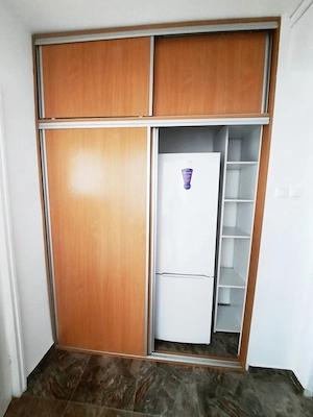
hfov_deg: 89.9
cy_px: 208
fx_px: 157
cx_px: 156
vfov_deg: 106.2
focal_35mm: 13
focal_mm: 1.74
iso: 500
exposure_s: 1/20
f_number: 2.2
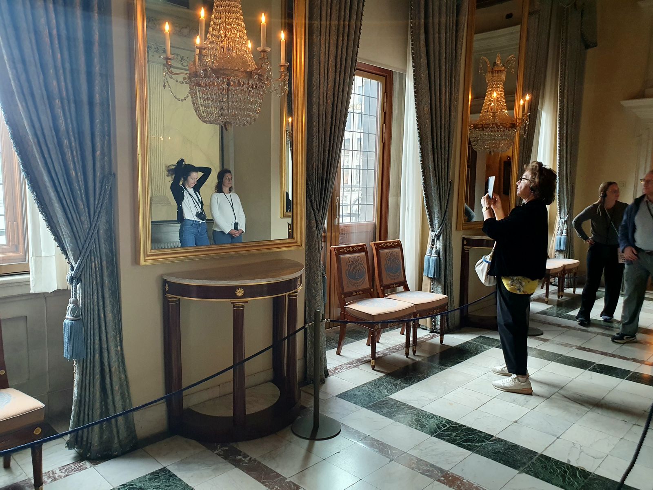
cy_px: 245
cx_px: 326
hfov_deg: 67.3
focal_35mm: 26
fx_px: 490
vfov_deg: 53.1
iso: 320
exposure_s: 1/50
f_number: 2.4
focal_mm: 4.3
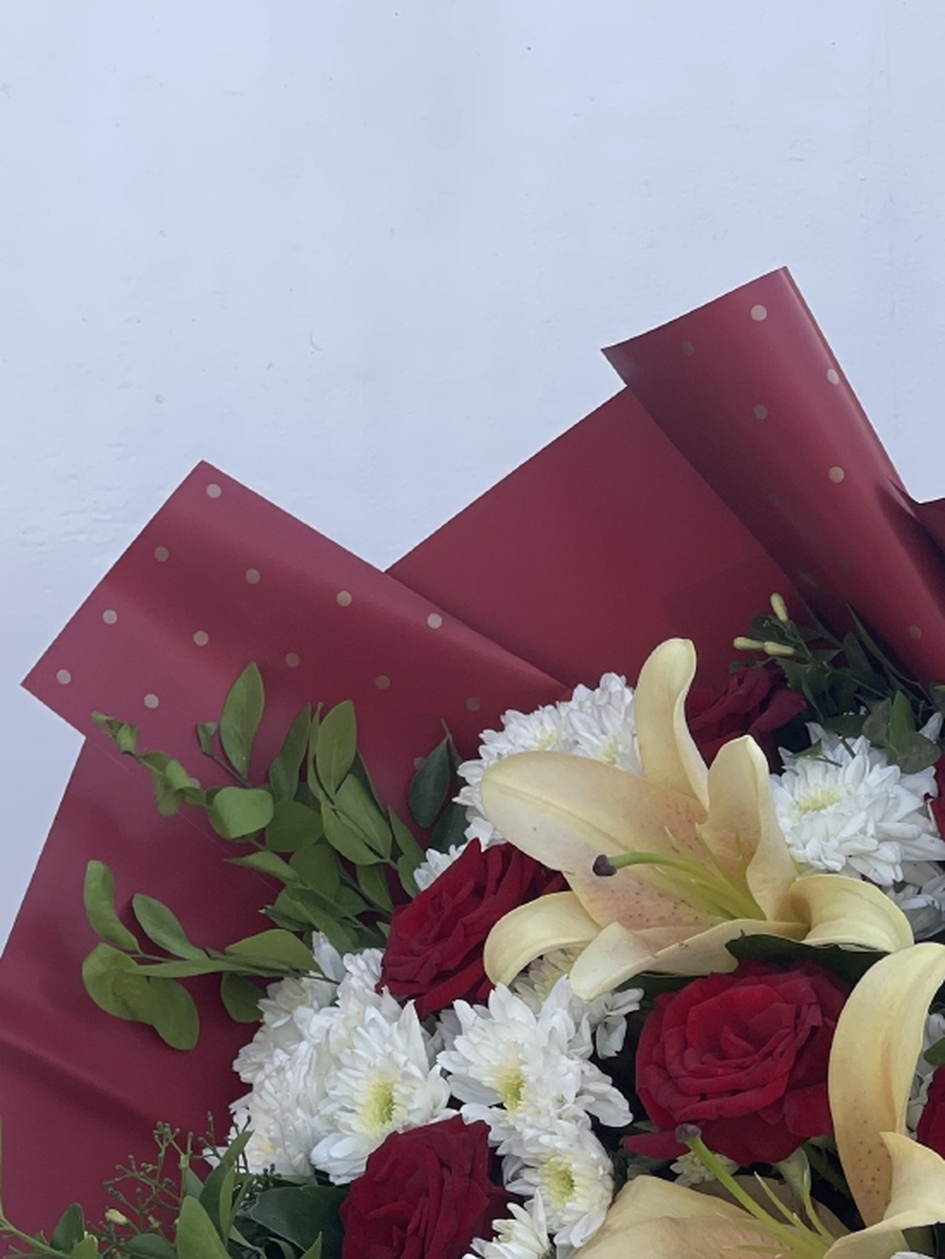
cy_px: 1087
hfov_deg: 11.3
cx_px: 654
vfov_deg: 14.9
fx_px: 4767
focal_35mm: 131
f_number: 2.2
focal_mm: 7.5
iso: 20
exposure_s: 1/317
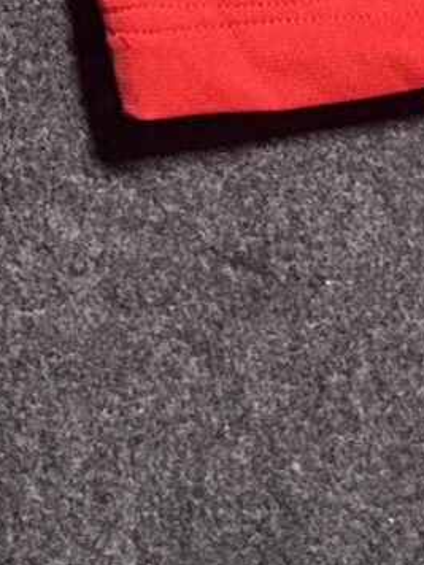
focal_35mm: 187
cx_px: 40
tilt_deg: -66.5
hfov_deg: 7.9
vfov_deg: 9.8
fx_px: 3054
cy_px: -571
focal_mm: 5.7
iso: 320
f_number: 1.5
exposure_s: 1/50
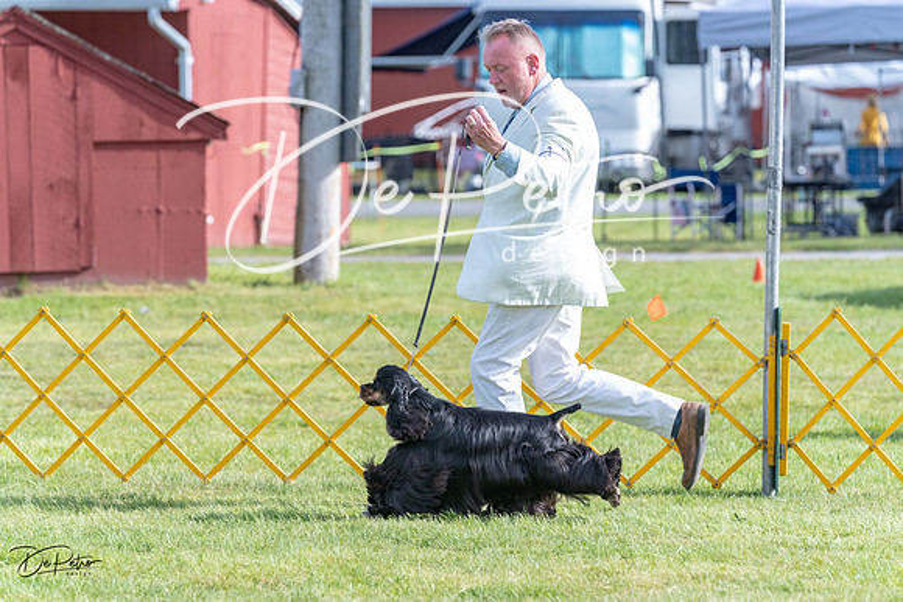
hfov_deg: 10.6
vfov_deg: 7.1
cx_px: 452
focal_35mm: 194
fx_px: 4867
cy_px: 301
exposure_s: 1/1250
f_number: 5.6
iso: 800
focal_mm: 194
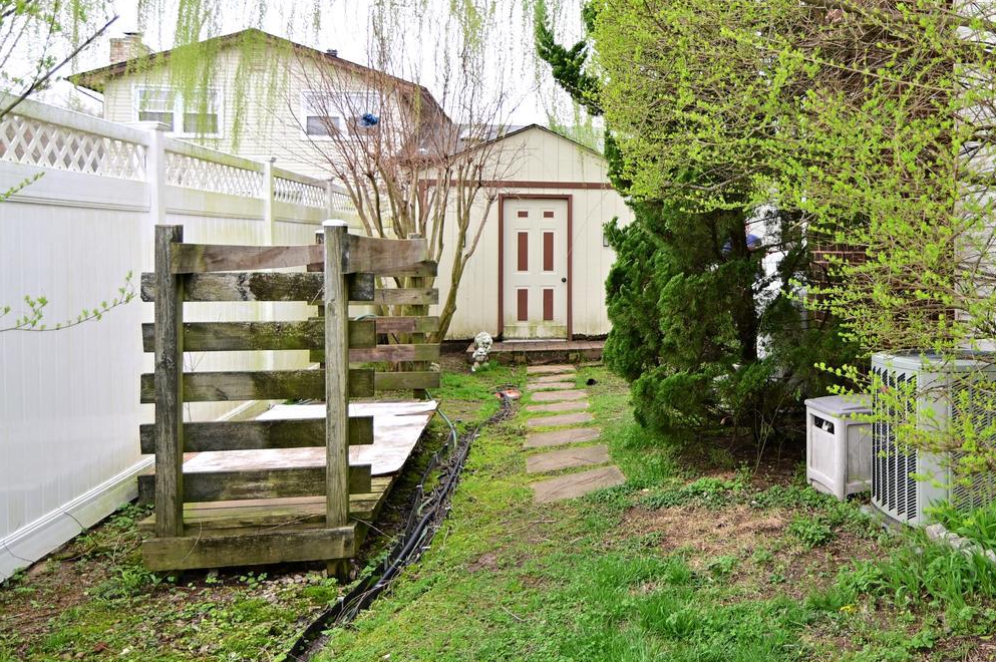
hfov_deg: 53.8
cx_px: 784
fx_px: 912
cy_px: 244
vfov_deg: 39.6
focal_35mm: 33
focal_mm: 16
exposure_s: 1/125
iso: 100
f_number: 2.8
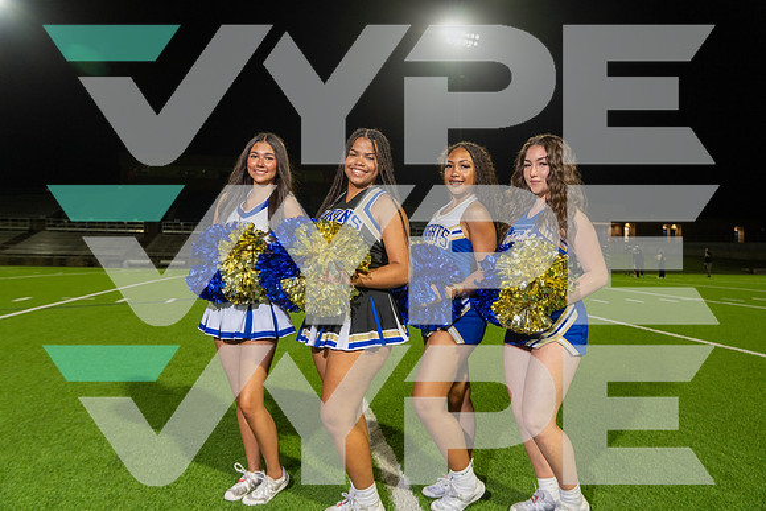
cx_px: 383
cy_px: 256
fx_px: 511
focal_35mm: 24
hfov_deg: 73.7
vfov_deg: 53.2
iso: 1000
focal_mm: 24
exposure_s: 1/200
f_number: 4
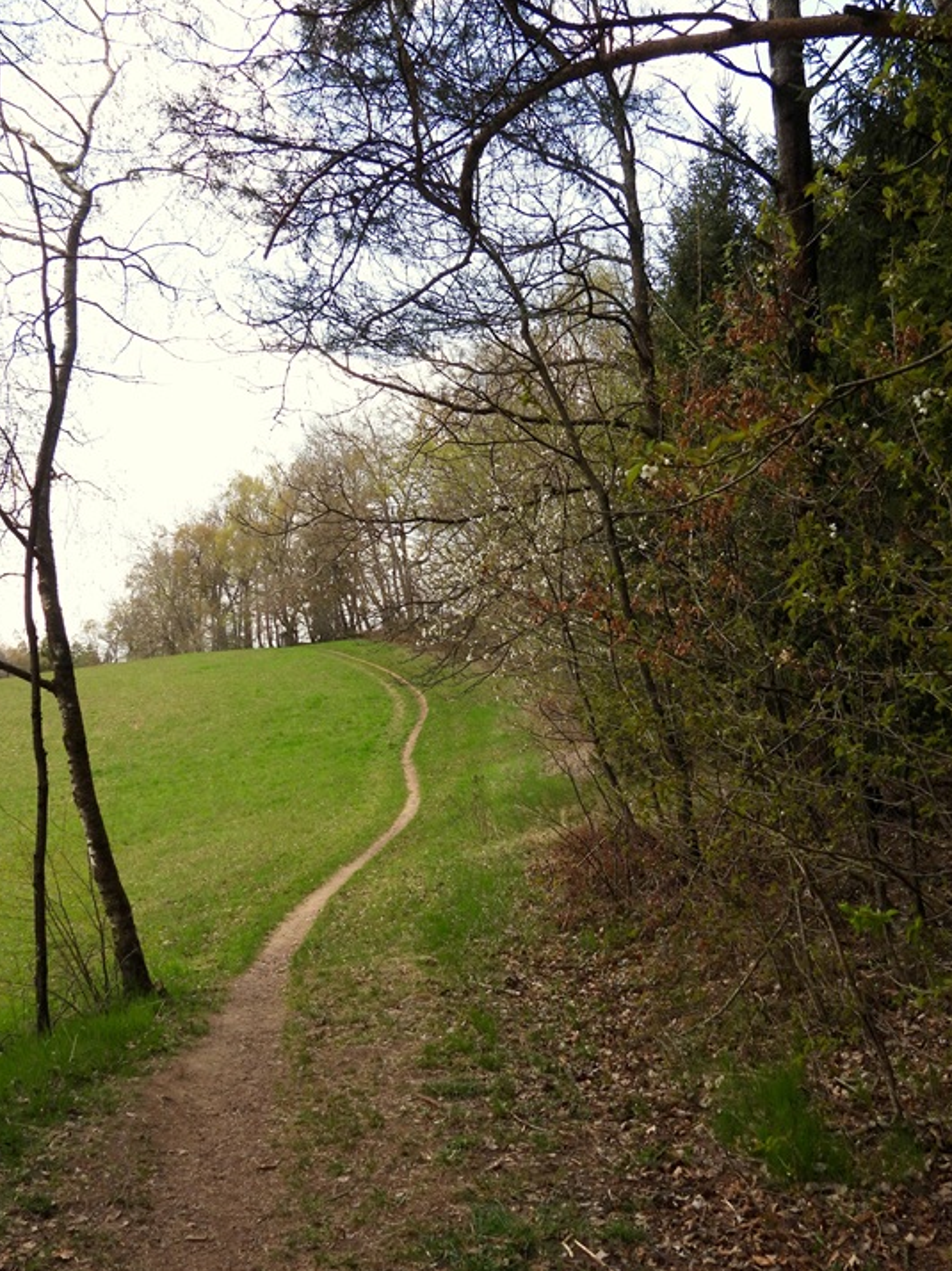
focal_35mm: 37
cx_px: 493
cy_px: 669
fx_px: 1358
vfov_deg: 50.1
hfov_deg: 38.6
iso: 100
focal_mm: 5.9
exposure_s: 1/640
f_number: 3.2
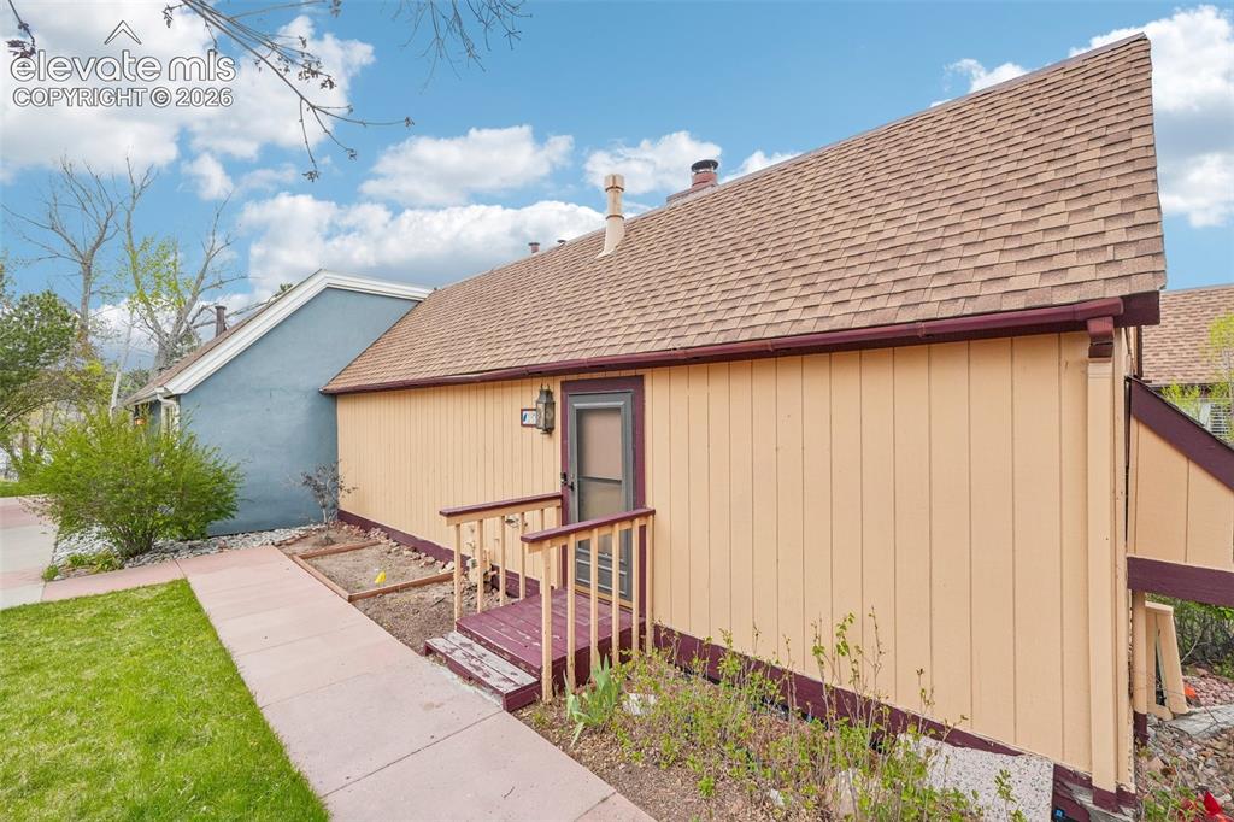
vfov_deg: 77.3
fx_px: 514
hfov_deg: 100.4
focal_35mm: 15
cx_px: 617
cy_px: 411
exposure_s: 1/400
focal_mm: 10
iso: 800
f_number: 8
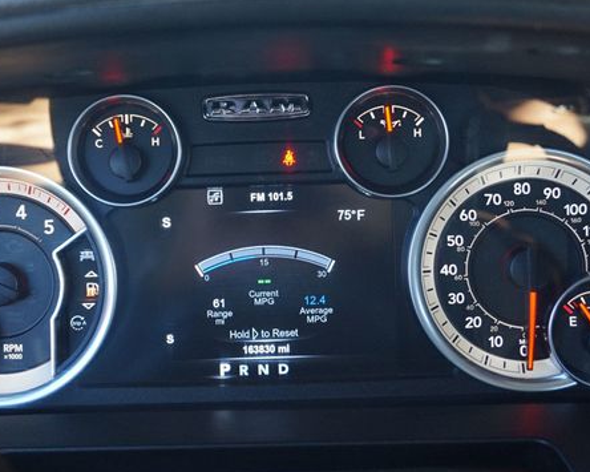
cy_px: 206
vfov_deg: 29.8
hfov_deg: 36.8
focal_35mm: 51
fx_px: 885
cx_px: 256
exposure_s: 1/60
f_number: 4.5
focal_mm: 25
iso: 1000
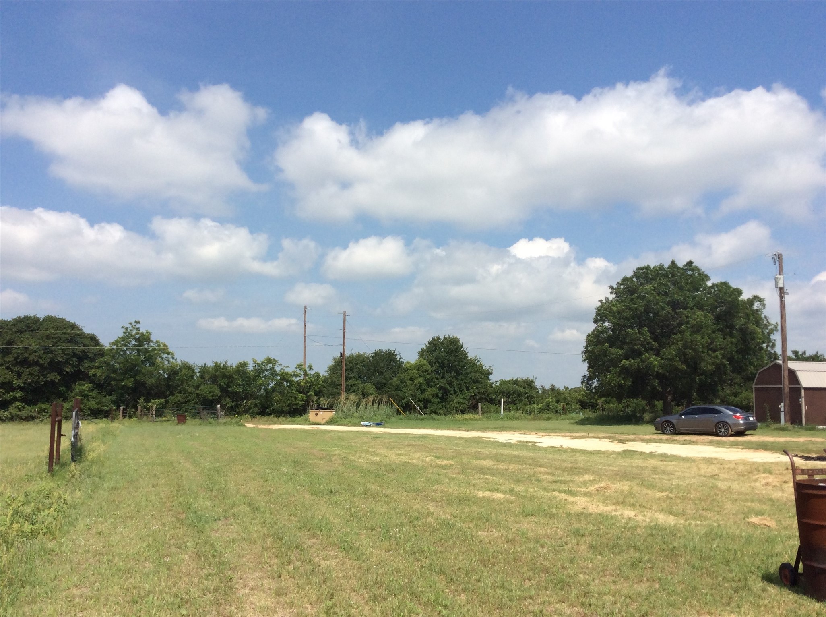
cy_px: 308
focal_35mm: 32
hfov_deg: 56.9
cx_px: 413
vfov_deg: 44.0
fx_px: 762
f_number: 2.4
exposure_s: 1/2203
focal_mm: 3.3
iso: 32
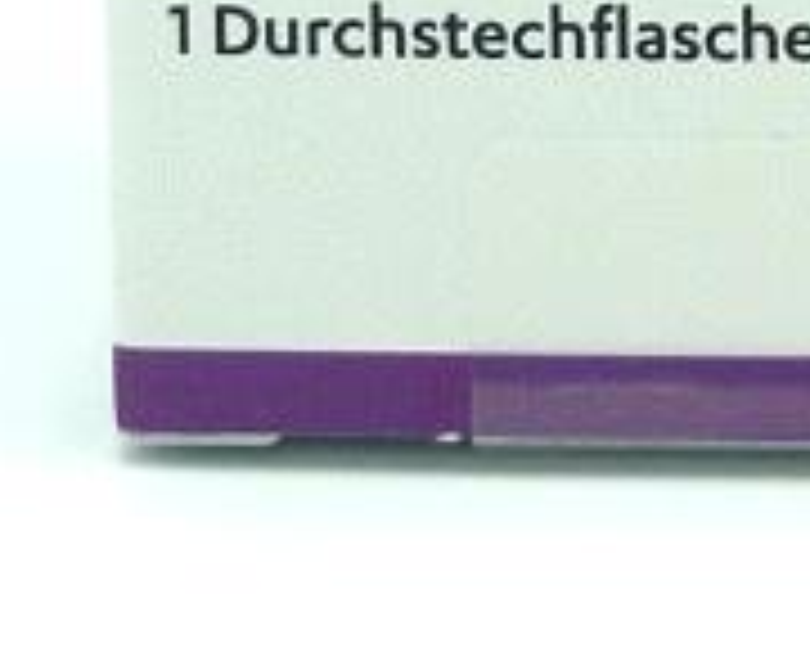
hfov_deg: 5.9
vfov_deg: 4.6
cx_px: 1354
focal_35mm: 325
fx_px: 7791
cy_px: -891
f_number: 2.8
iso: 80
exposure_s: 1/200
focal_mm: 12.8
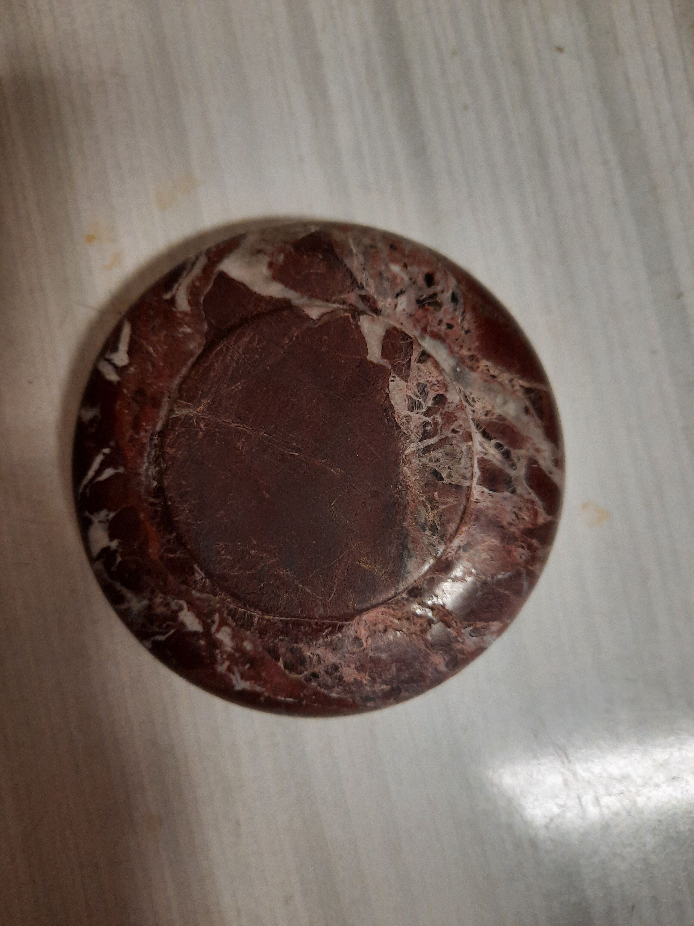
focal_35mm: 25
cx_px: 347
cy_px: 463
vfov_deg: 69.4
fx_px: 668
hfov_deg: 54.9
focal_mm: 4.6
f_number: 2
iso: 400
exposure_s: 1/33
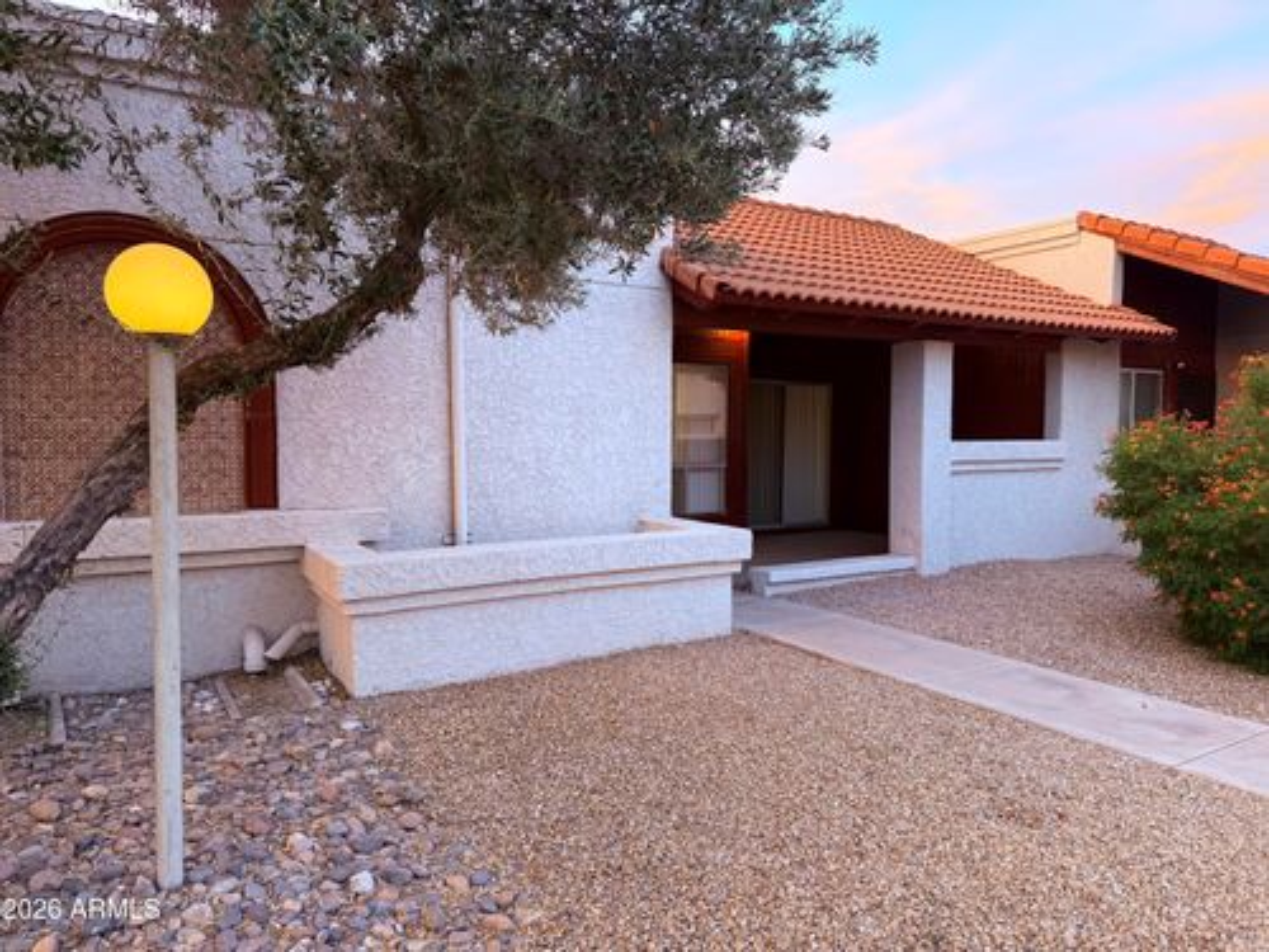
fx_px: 880
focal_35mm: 24
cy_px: 476
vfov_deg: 56.8
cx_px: 634
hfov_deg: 71.6
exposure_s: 1/60
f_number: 1.78
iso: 250
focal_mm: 6.76
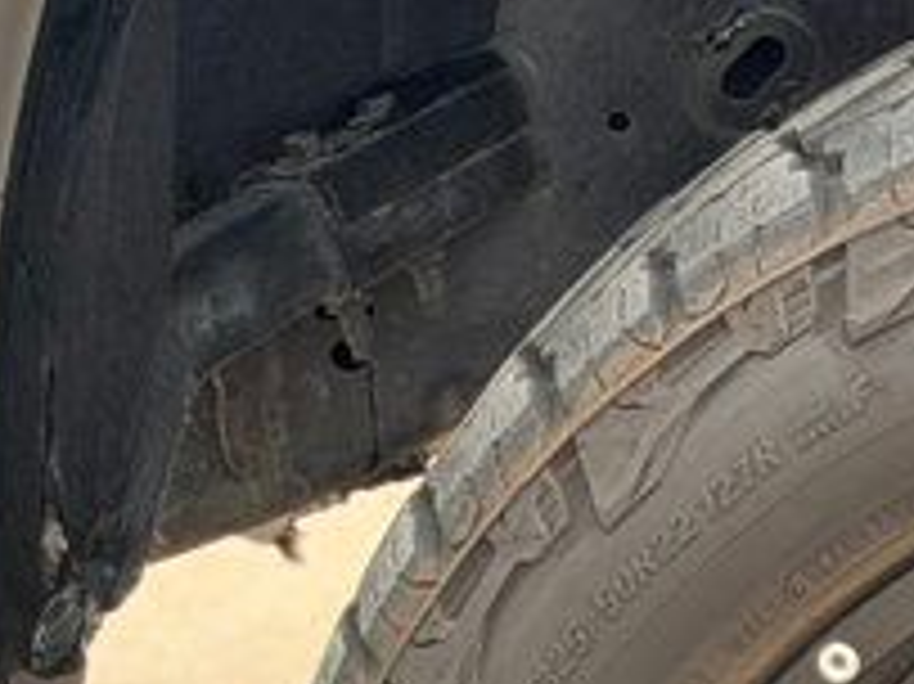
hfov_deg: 8.0
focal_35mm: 242
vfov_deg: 6.1
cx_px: 1387
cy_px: 716
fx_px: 6386
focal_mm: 6.76
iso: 64
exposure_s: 1/202
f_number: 1.78
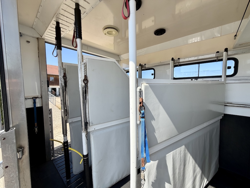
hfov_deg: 102.1
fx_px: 101
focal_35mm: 14
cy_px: 94
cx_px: 125
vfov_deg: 85.7
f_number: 2.2
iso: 40
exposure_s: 1/701
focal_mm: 2.22
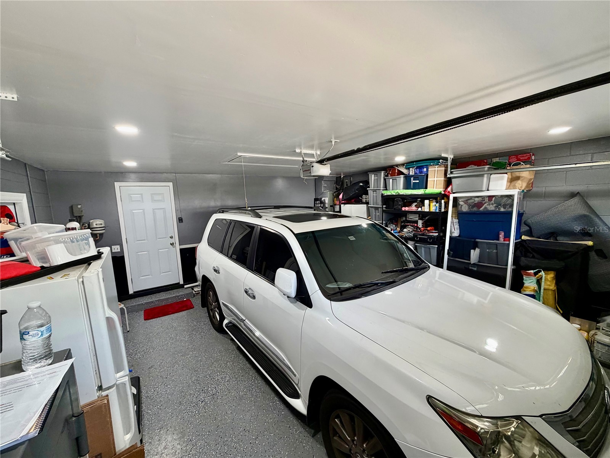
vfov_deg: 85.7
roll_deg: +3.2
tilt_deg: -7.3
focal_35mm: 14
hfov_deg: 102.1
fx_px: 247
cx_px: 305
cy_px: 229
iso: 160
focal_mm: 2.22
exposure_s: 1/60
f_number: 2.2
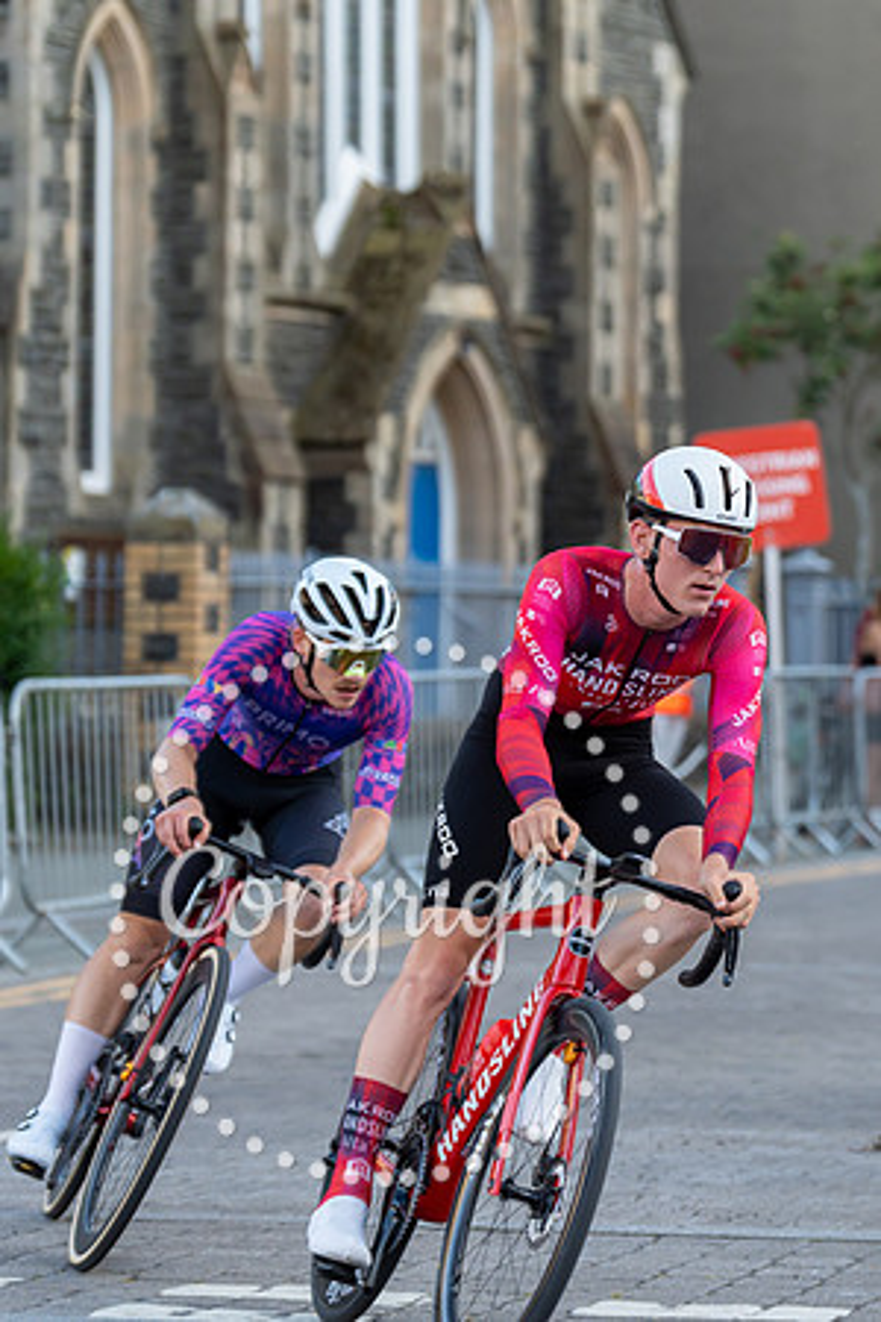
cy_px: 661
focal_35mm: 150
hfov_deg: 9.1
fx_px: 5506
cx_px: 761
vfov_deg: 13.7
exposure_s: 1/800
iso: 500
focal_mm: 100
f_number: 3.2
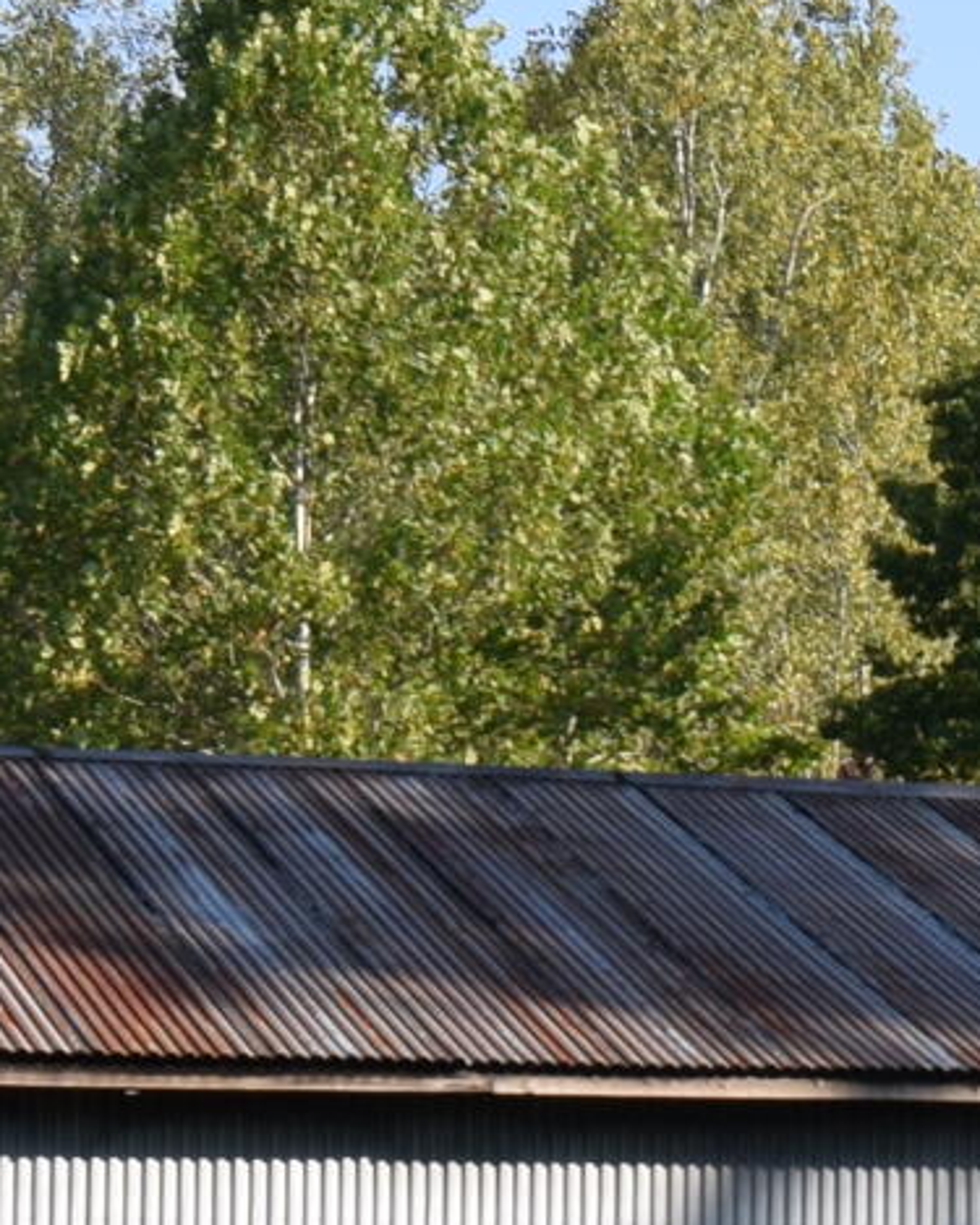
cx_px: 1113
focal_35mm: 180
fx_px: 6528
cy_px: 737
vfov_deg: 10.7
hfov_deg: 8.5
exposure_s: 1/250
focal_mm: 20
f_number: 8
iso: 200
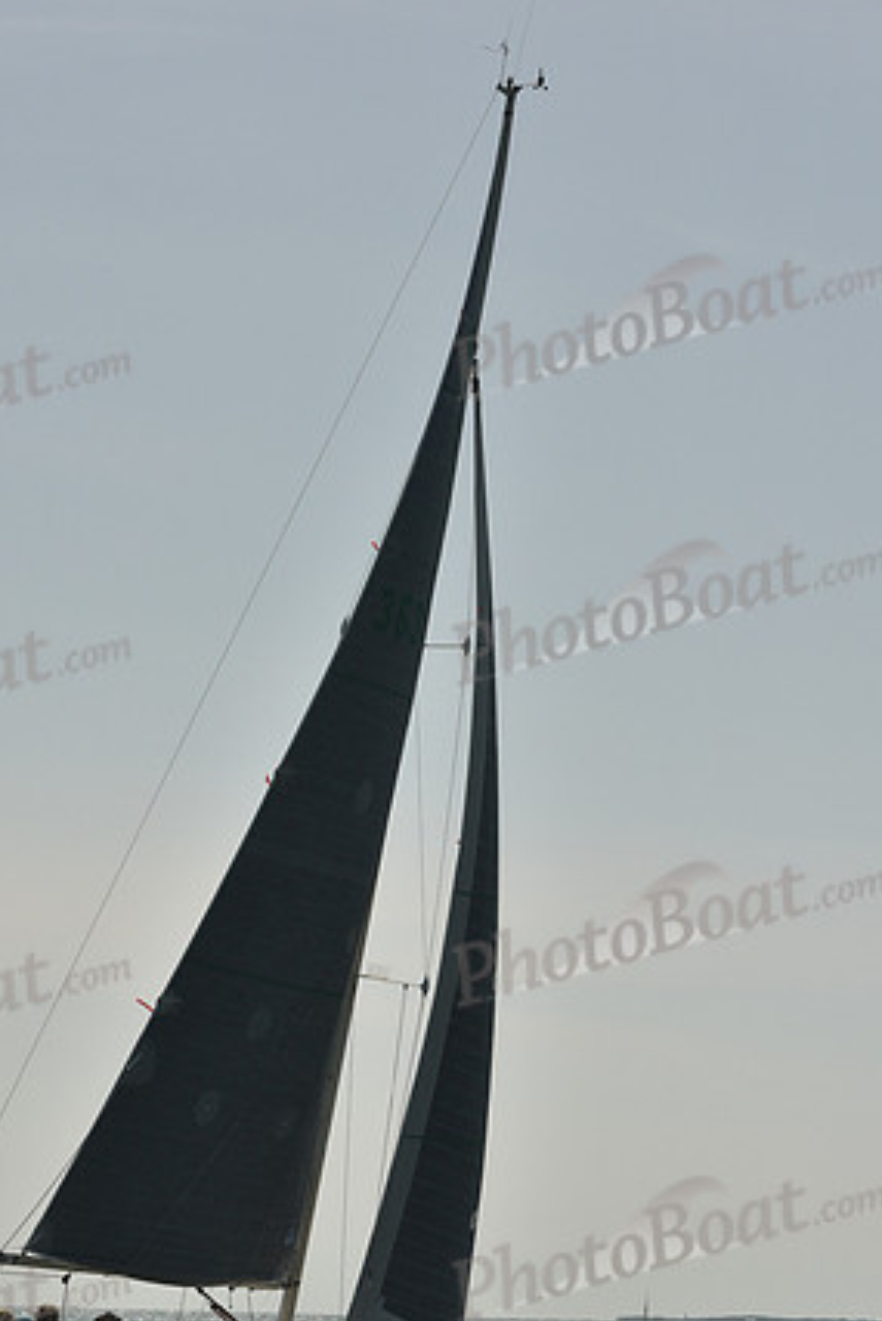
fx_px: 3488
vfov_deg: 21.4
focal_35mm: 95
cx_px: 292
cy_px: 811
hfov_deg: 14.4
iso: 320
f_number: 8
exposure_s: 1/1250
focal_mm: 70
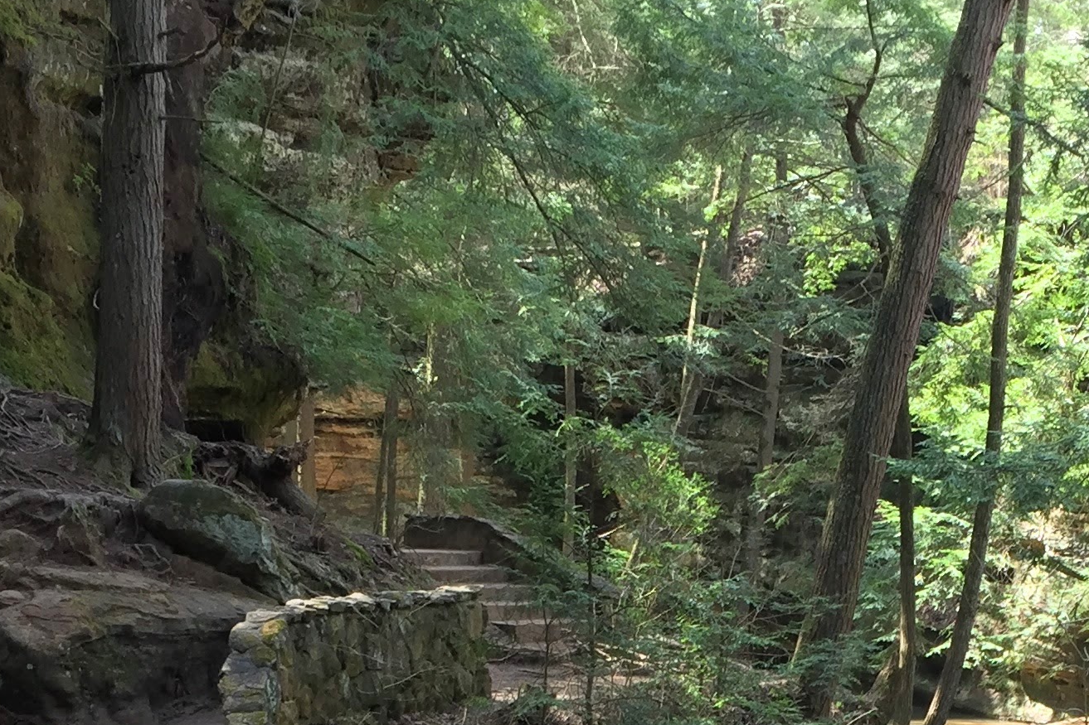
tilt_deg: -10.0
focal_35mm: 75
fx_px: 2268
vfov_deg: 17.1
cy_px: 929
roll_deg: -0.8
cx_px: 855
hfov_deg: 26.5
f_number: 2.2
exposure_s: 1/60
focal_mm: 4.15
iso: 32
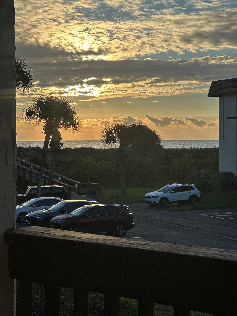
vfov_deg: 25.3
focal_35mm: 77
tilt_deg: -0.2
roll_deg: -0.3
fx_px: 703
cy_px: 158
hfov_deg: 19.1
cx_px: 118
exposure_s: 1/935
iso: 32
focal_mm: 9
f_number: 2.8
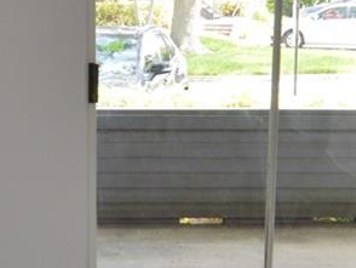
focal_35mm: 94
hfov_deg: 20.7
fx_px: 968
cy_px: 253
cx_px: 86
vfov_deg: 15.5
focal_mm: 12
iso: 400
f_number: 5
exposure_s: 1/100
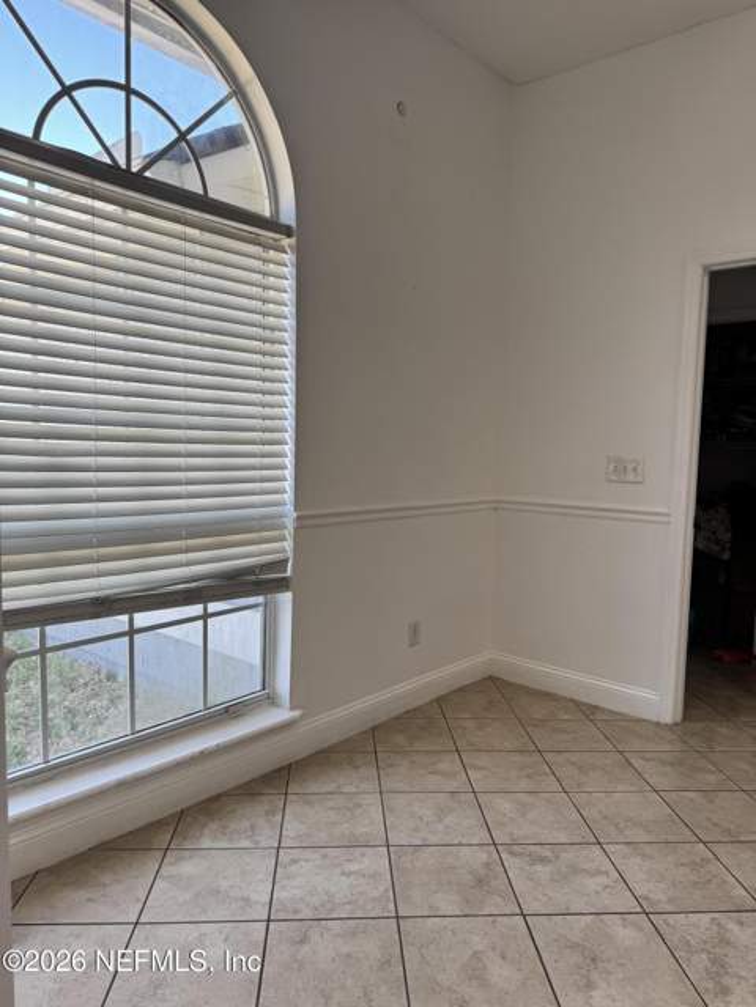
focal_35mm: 24
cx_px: 378
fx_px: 699
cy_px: 504
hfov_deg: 56.8
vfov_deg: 71.6
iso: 80
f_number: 1.78
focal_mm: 6.76
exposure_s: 1/120
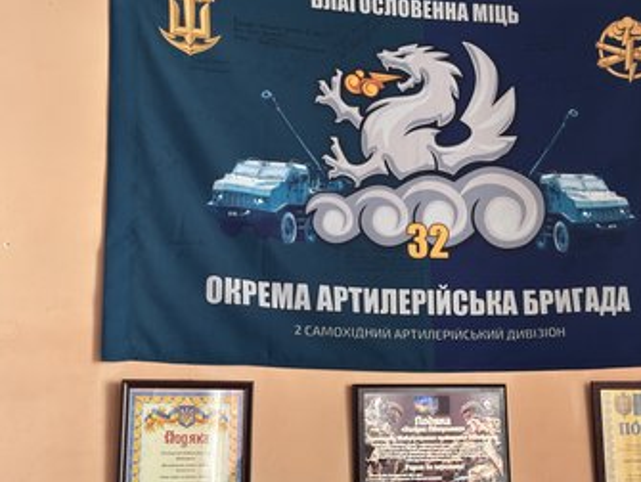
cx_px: 367
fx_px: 1149
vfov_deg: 23.7
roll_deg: +1.0
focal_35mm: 62
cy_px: 254
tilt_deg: +11.3
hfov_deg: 31.1
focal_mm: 5.96
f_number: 1.6
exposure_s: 1/43
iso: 160
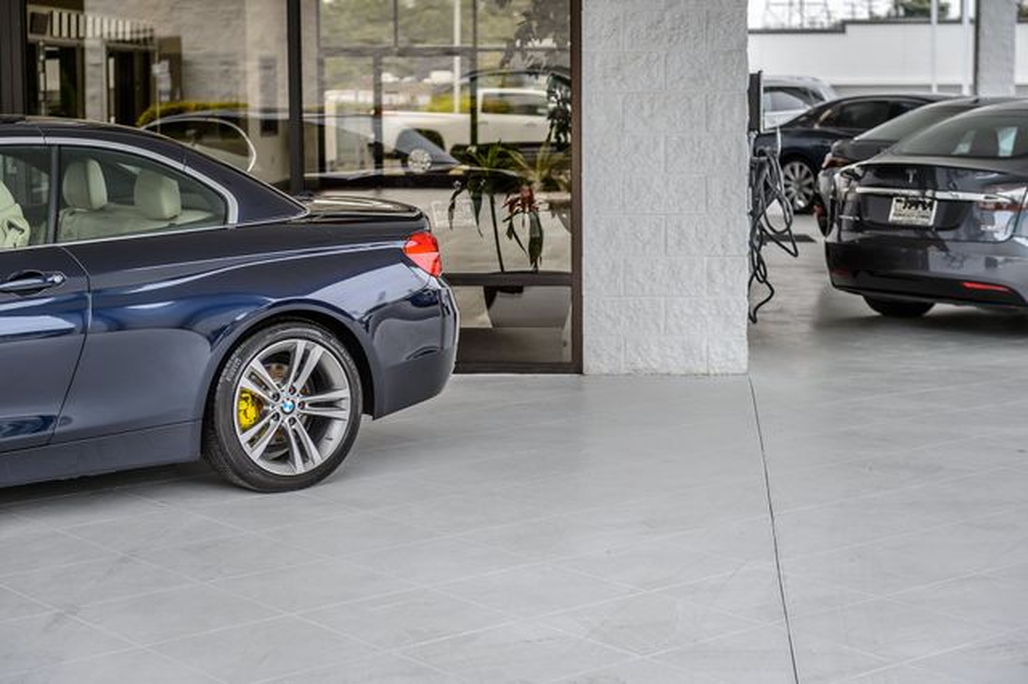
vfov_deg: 19.3
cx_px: 514
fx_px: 2013
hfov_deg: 28.6
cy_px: 342
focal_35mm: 71
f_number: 4
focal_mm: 70
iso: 100
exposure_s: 1/250
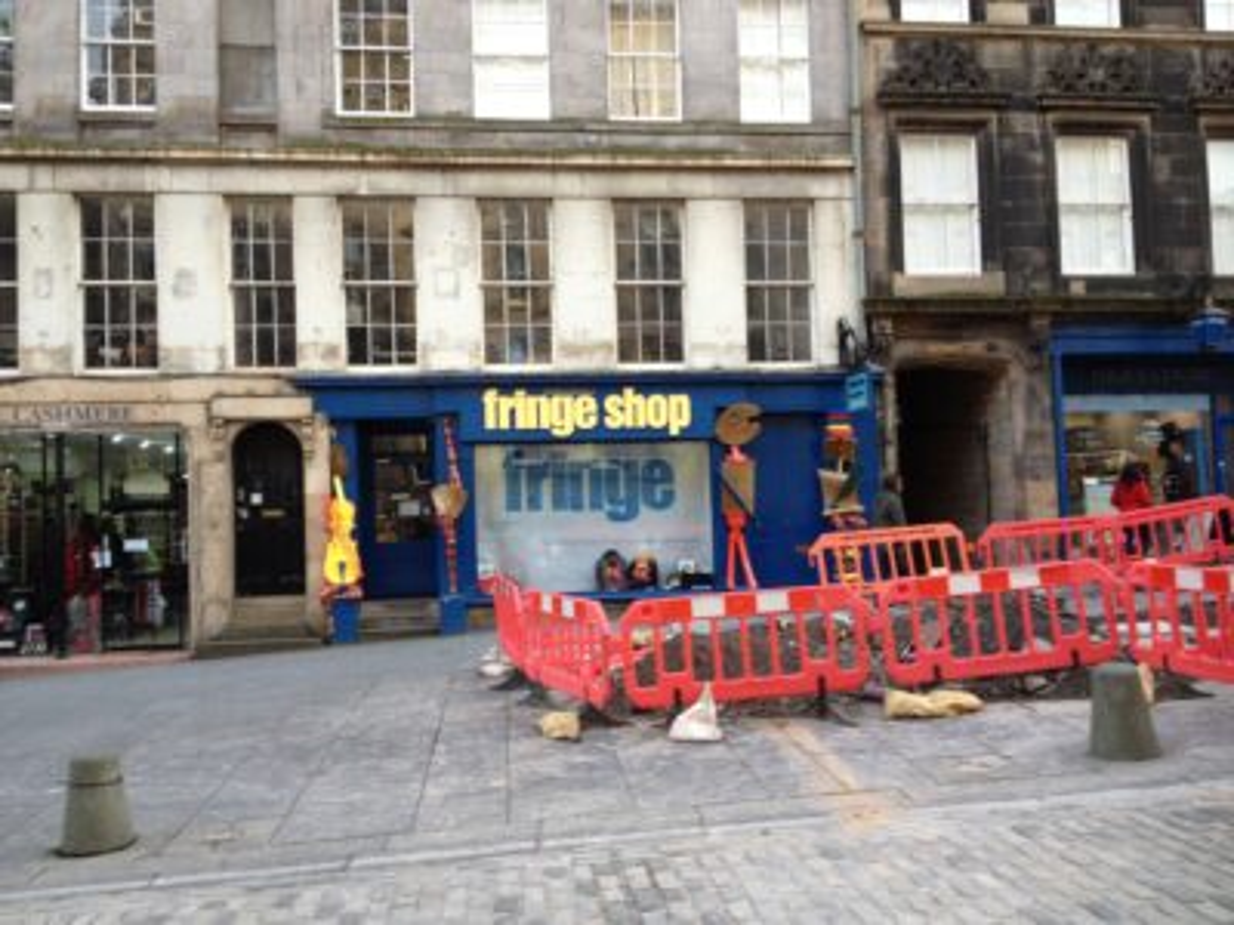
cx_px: 617
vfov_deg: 40.7
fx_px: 1248
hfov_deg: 52.6
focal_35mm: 35
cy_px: 462
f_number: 2.4
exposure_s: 1/120
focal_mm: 4.28
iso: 80
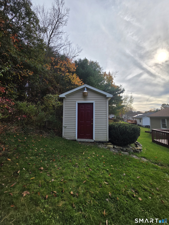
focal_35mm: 13
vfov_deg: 106.2
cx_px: 84
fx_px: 85
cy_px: 112
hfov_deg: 89.9
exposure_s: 1/1859
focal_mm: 2.2
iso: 40
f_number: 1.9
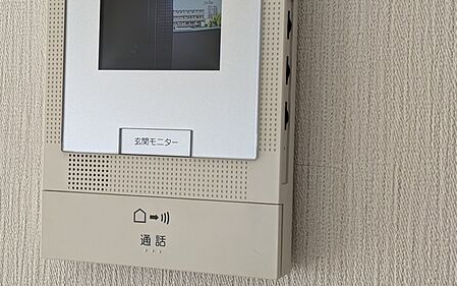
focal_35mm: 77
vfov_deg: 16.9
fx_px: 959
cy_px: 109
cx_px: 164
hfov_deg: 26.7
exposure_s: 1/145
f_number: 1.89
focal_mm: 5.43
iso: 69
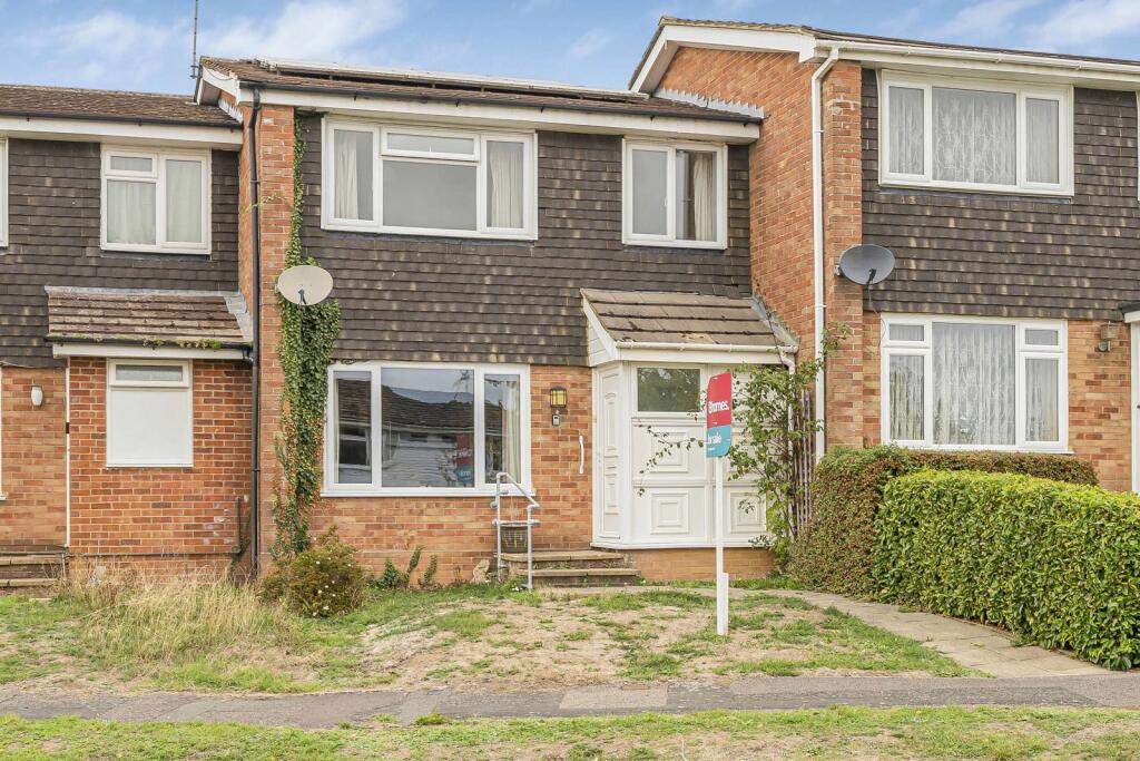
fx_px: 1552
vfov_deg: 27.5
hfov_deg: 40.3
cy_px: 380
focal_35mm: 49
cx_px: 570
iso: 640
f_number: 8
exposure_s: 1/250
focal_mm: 33
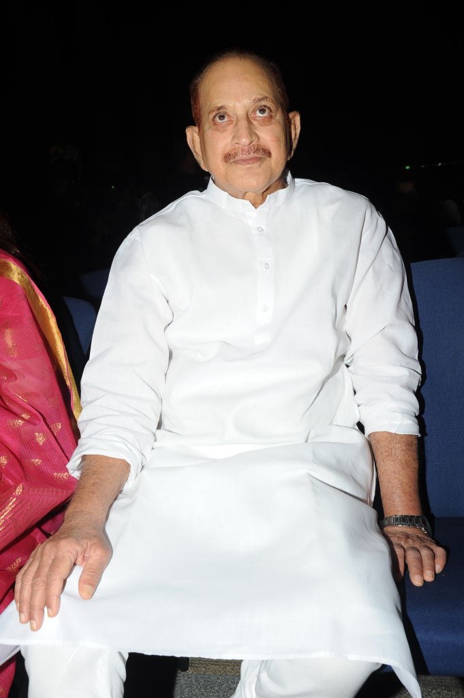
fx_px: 871
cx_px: 232
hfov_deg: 29.8
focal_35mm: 45
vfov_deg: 43.6
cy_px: 349
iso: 320
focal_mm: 45
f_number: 14
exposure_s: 1/125
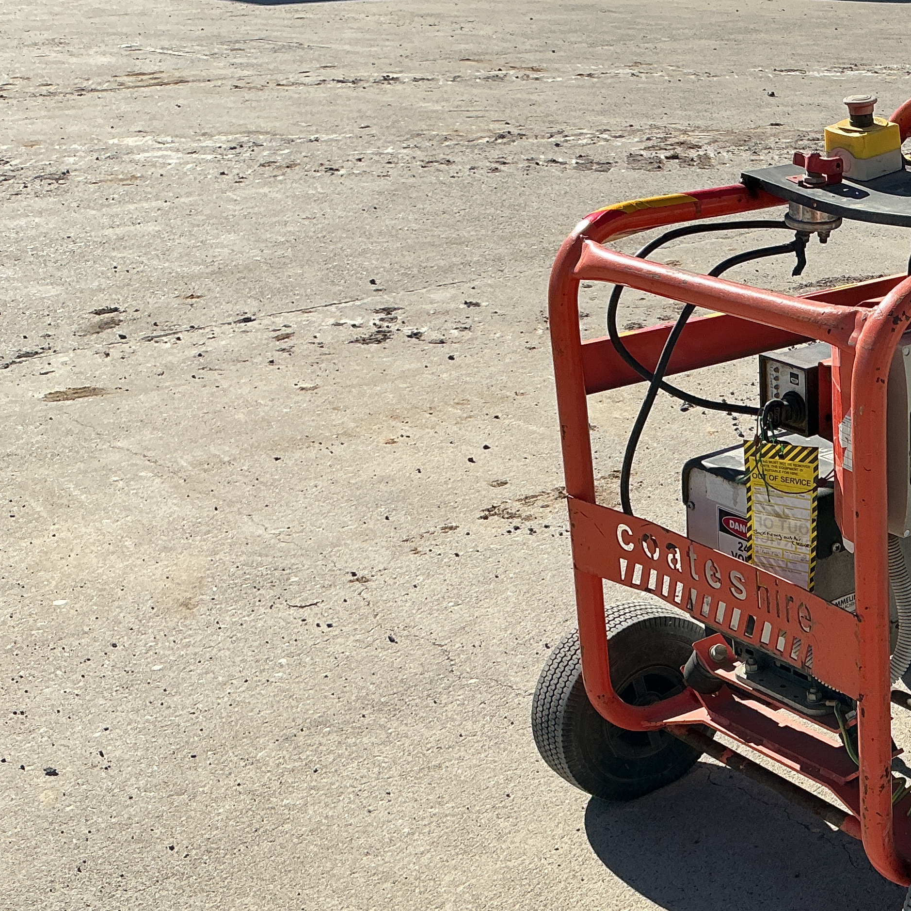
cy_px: 531
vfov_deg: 31.0
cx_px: 951
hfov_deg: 28.7
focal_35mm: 55
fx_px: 1638
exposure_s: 1/2058
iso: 25
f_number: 1.8
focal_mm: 3
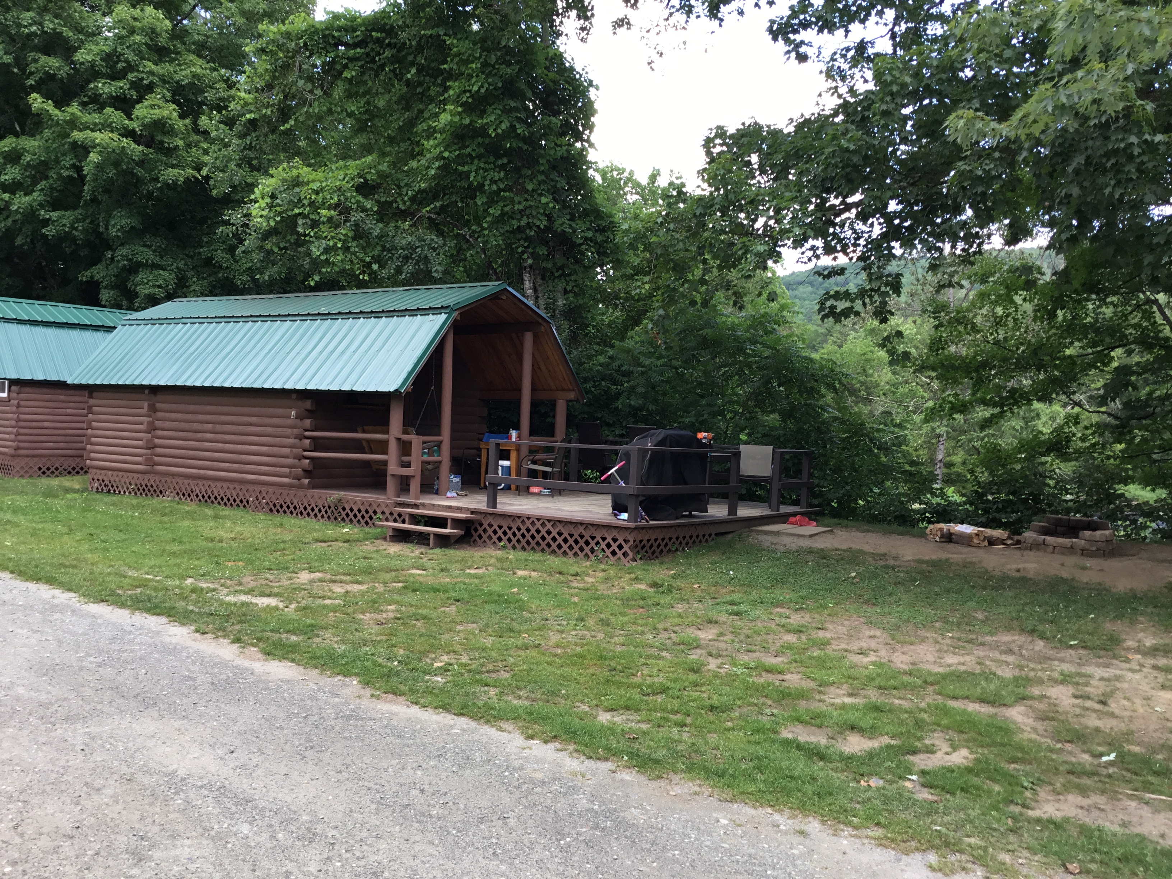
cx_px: 586
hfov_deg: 58.4
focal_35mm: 31
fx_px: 1050
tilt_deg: -1.7
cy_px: 440
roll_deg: -2.5
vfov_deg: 45.4
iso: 25
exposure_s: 1/131
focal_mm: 3.3
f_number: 2.4
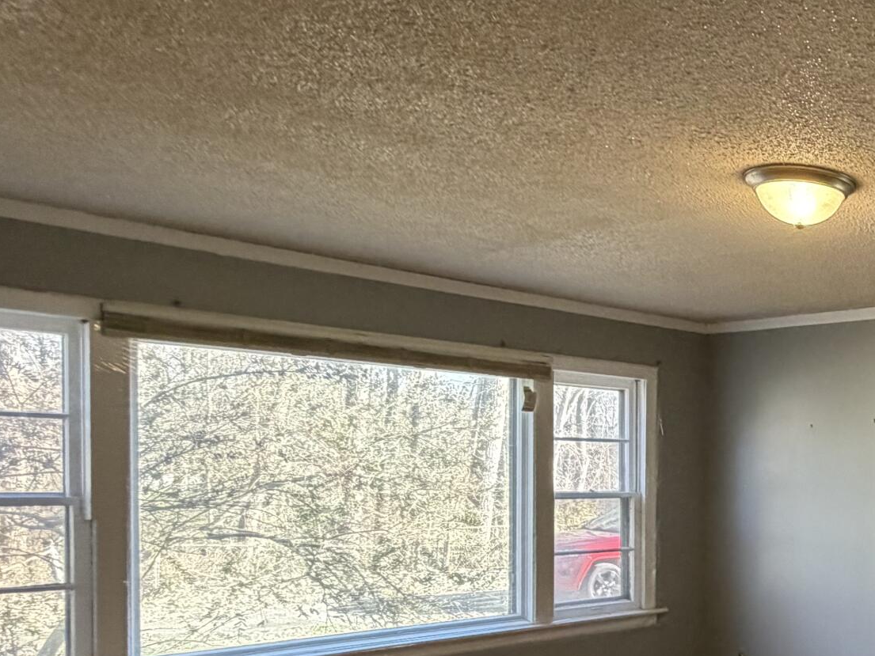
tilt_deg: -1.8
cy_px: 506
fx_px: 961
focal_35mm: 38
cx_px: 942
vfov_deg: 36.7
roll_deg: -1.2
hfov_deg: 40.4
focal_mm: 2.22
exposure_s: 1/120
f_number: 2.2
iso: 320
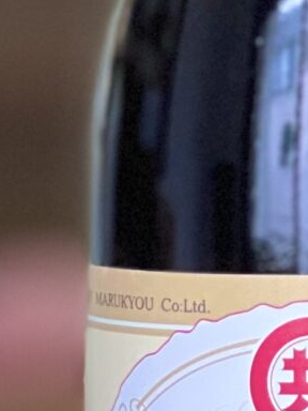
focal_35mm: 347
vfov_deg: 5.7
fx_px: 4117
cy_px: 102
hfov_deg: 4.1
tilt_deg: -2.2
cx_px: 936
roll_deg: +0.0
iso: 160
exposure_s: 1/120
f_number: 2
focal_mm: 6
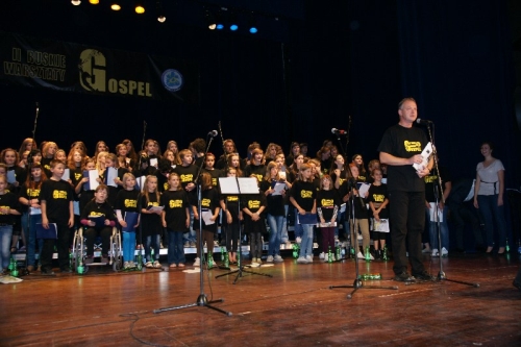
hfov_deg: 57.2
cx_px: 260
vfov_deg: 39.9
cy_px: 174
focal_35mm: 33
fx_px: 477
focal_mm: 22
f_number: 5
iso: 400
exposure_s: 1/40
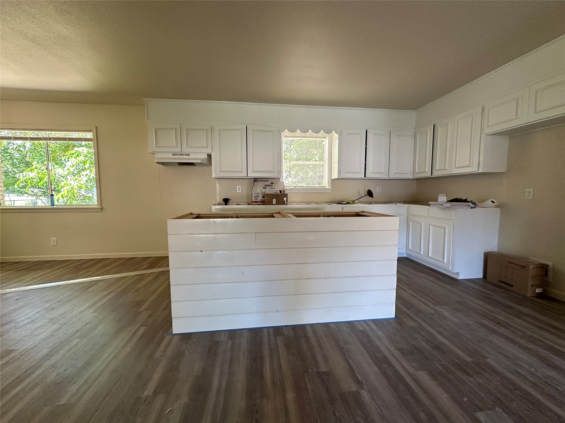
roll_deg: +1.3
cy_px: 212
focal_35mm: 14
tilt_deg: -5.0
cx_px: 282
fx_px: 229
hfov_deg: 102.1
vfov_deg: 85.7
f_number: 2.2
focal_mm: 2.22
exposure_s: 1/120
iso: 250
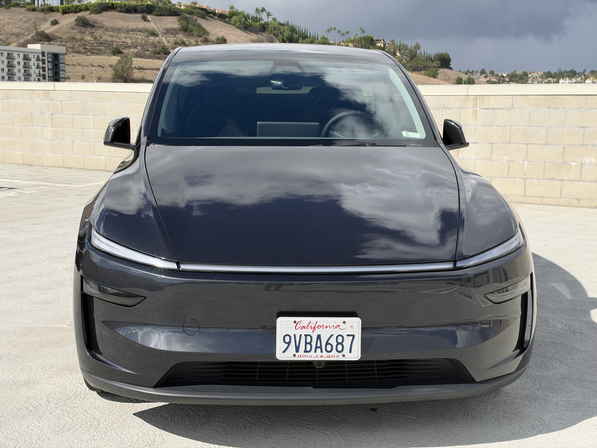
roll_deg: -0.5
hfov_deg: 39.7
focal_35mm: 48
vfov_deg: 30.3
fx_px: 828
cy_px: 224
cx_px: 298
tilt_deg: -7.8
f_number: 1.8
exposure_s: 1/4167
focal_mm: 6.93
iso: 64
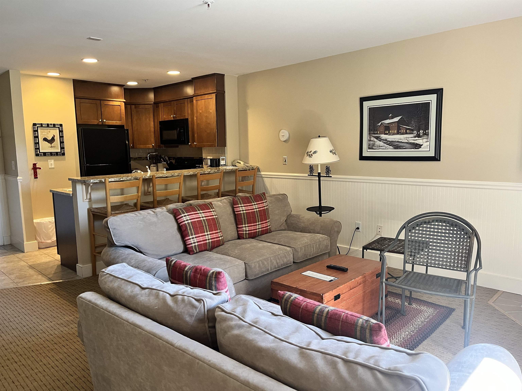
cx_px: 261
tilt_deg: -8.4
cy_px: 196
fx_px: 392
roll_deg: +0.8
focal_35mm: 26
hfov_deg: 67.3
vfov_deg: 53.1
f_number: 1.6
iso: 160
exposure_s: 1/60
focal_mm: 5.1
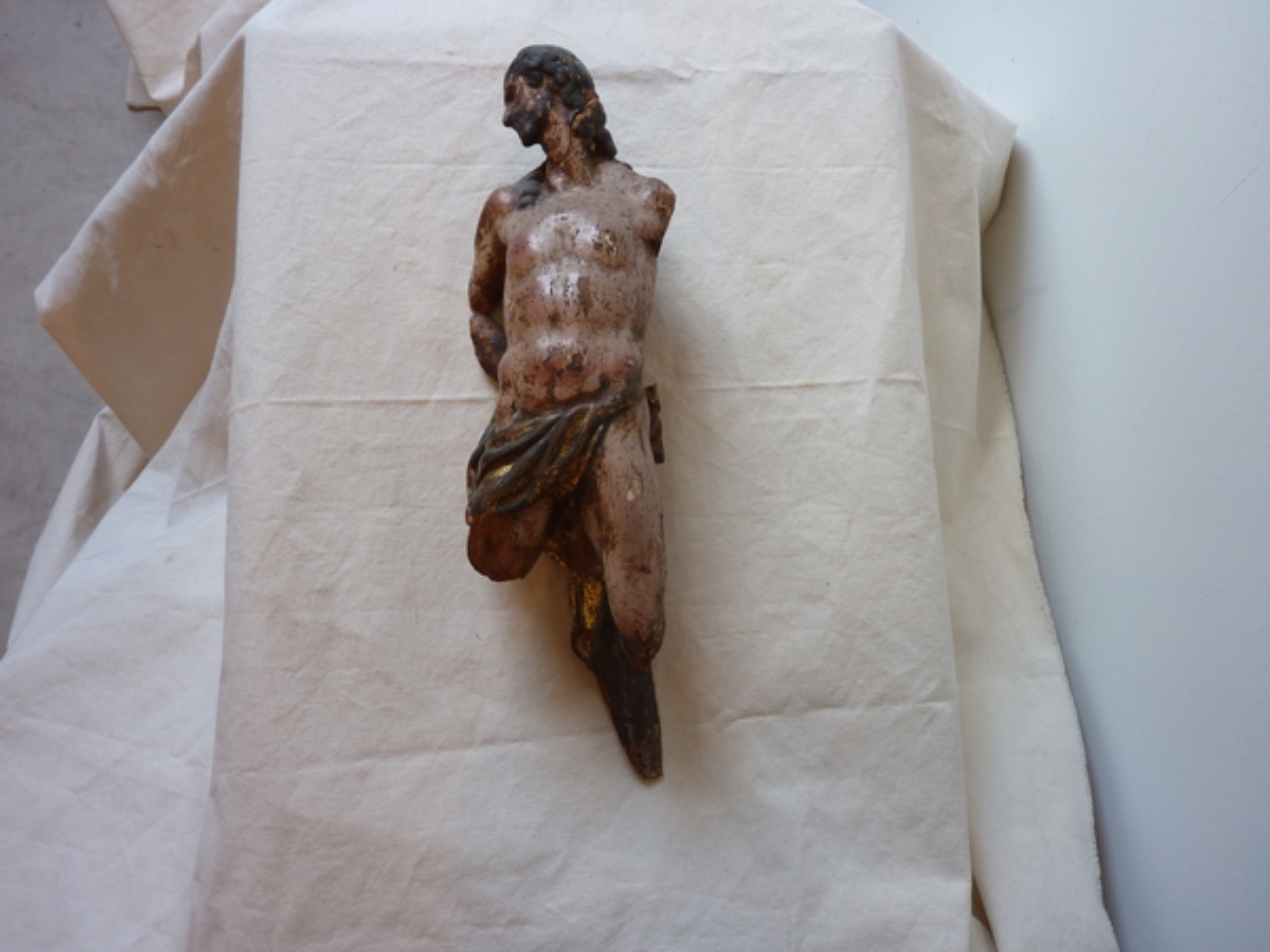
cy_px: 476
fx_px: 1101
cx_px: 635
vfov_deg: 46.8
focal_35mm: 30
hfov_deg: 60.0
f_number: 3.4
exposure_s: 1/30
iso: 100
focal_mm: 5
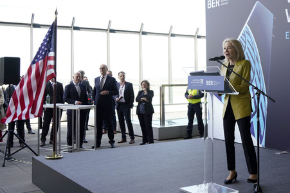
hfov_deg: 50.7
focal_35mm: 38
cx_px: 145
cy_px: 96
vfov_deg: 35.0
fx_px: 306
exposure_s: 1/400
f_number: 5.6
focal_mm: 38
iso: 640
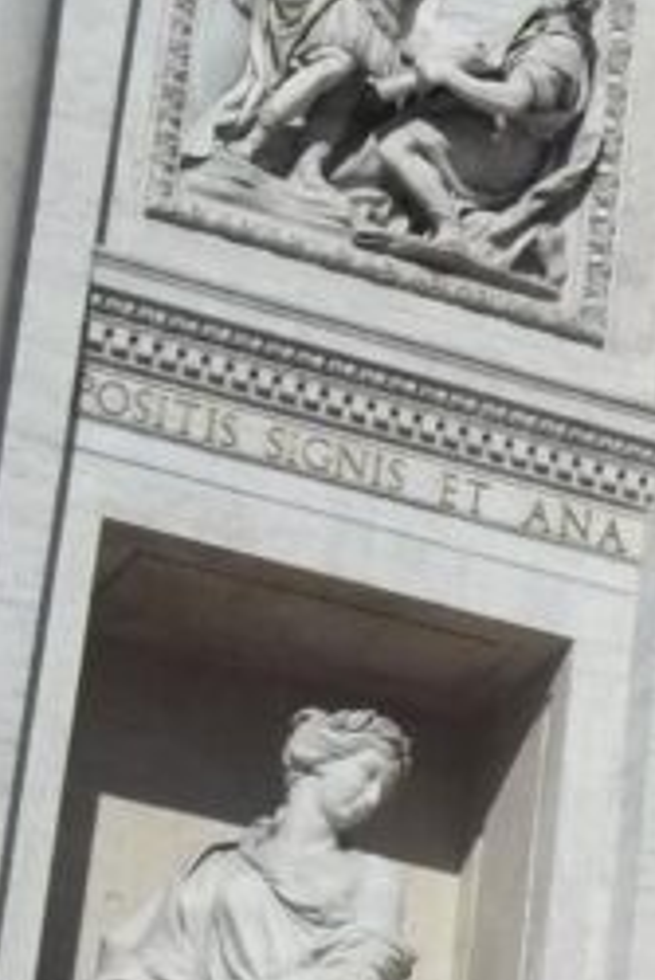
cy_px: 353
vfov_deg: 12.4
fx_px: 4524
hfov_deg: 8.0
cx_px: 1204
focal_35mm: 166
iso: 64
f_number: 9.9
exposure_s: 1/250
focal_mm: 7.1
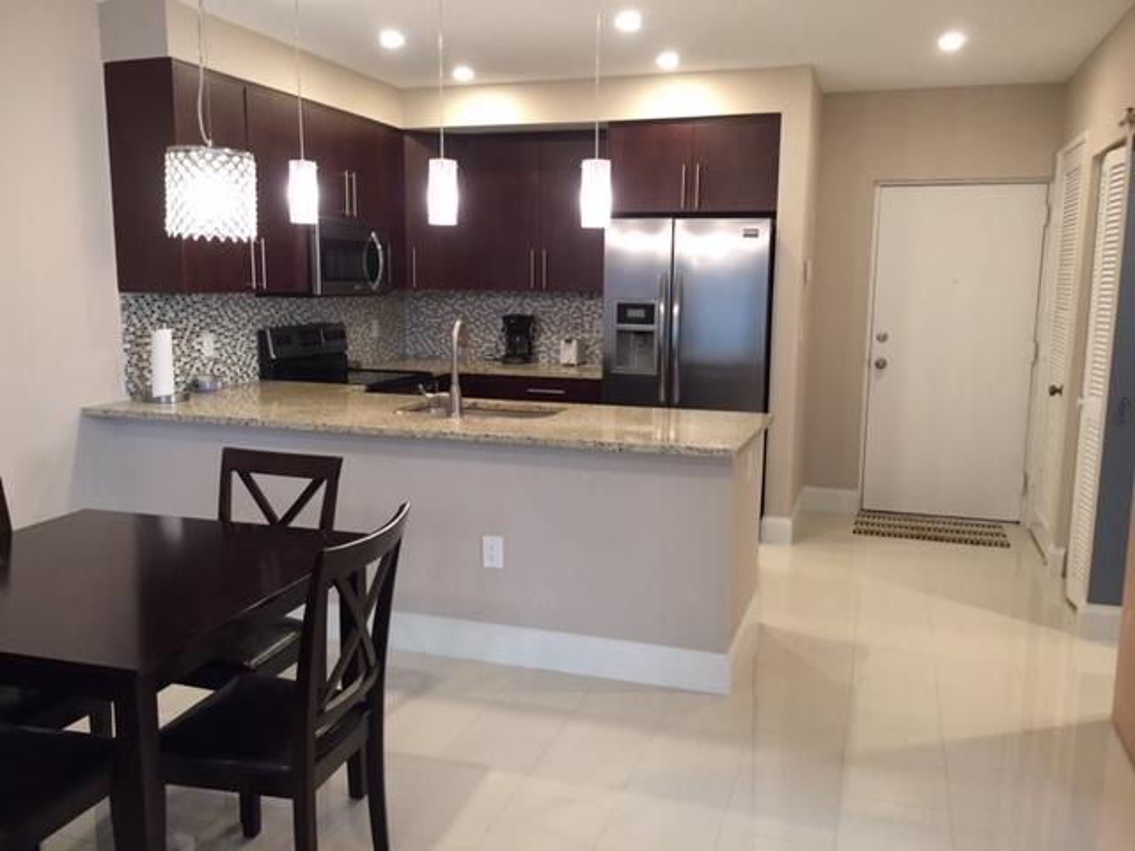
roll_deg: -1.3
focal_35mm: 29
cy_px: 426
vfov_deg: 48.2
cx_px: 568
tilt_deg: -8.1
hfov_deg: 61.7
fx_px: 951
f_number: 2.2
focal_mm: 4.15
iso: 125
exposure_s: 1/30
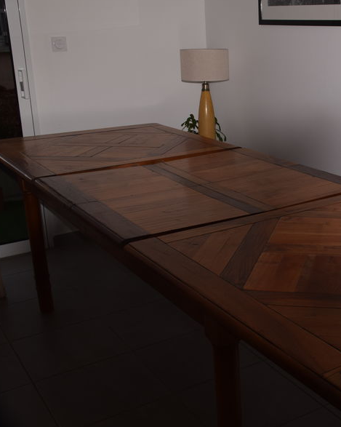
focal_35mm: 48
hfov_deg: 29.8
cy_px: 197
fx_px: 606
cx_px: 319
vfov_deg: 38.8
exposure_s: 1/60
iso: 140
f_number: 8
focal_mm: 20
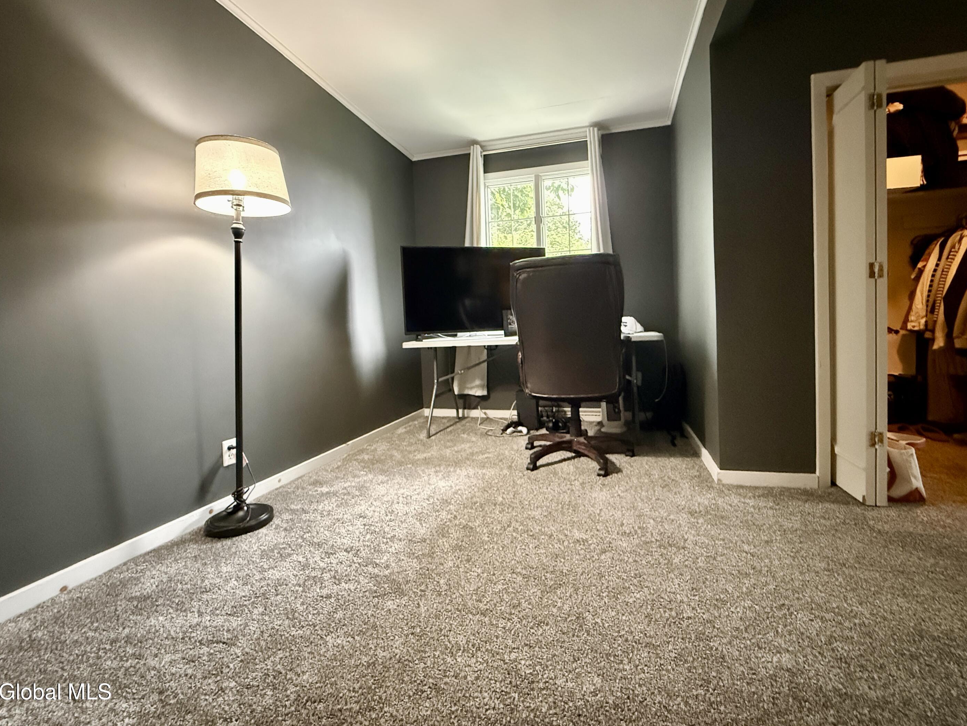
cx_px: 515
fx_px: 419
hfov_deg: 98.0
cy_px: 338
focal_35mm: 15
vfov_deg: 81.6
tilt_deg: -1.7
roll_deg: +2.1
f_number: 2.2
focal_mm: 2.22
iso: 1600
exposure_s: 1/40
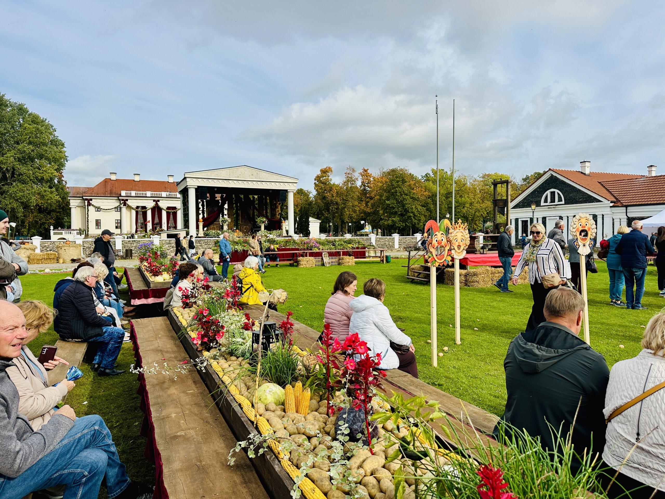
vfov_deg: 56.8
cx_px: 332
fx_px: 461
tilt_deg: -1.9
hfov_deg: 71.6
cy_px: 250
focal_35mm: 24
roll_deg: +0.9
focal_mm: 6.86
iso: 80
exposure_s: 1/4184
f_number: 1.78
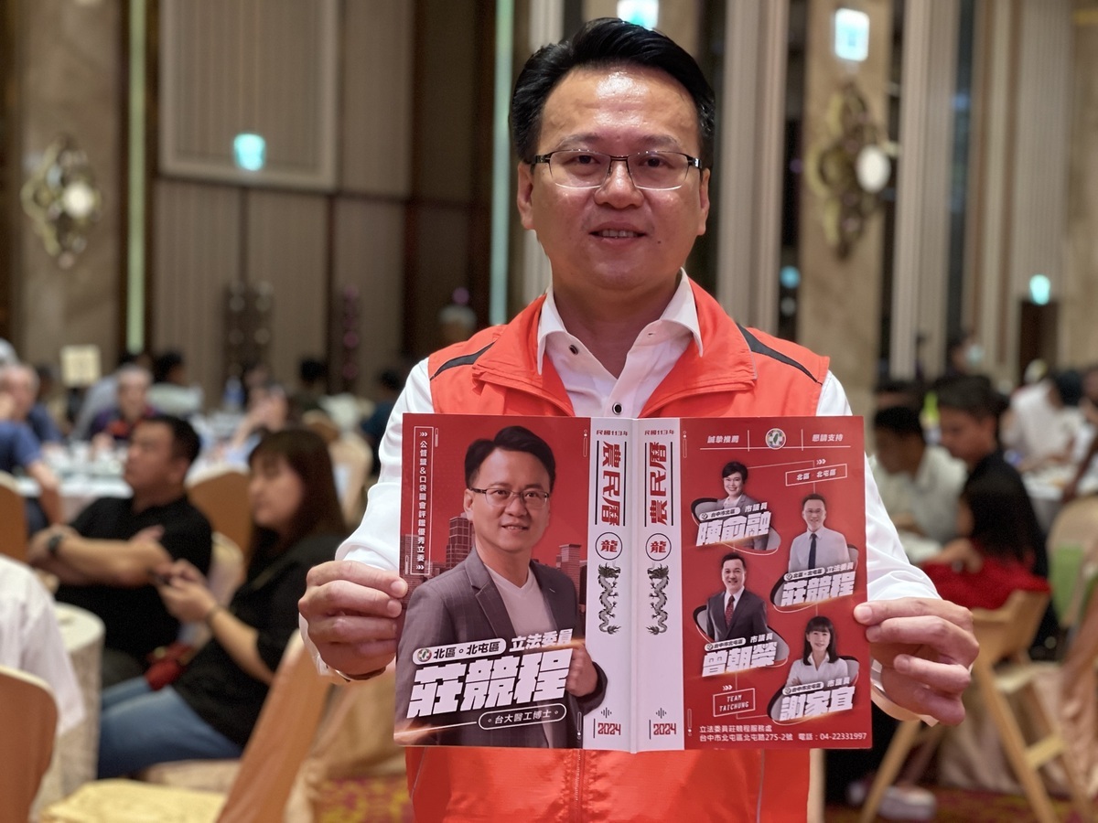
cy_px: 412
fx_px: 2030
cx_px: 549
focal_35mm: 64
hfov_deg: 30.3
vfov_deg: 22.9
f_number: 2.2
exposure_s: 1/40
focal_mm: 7.5
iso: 250
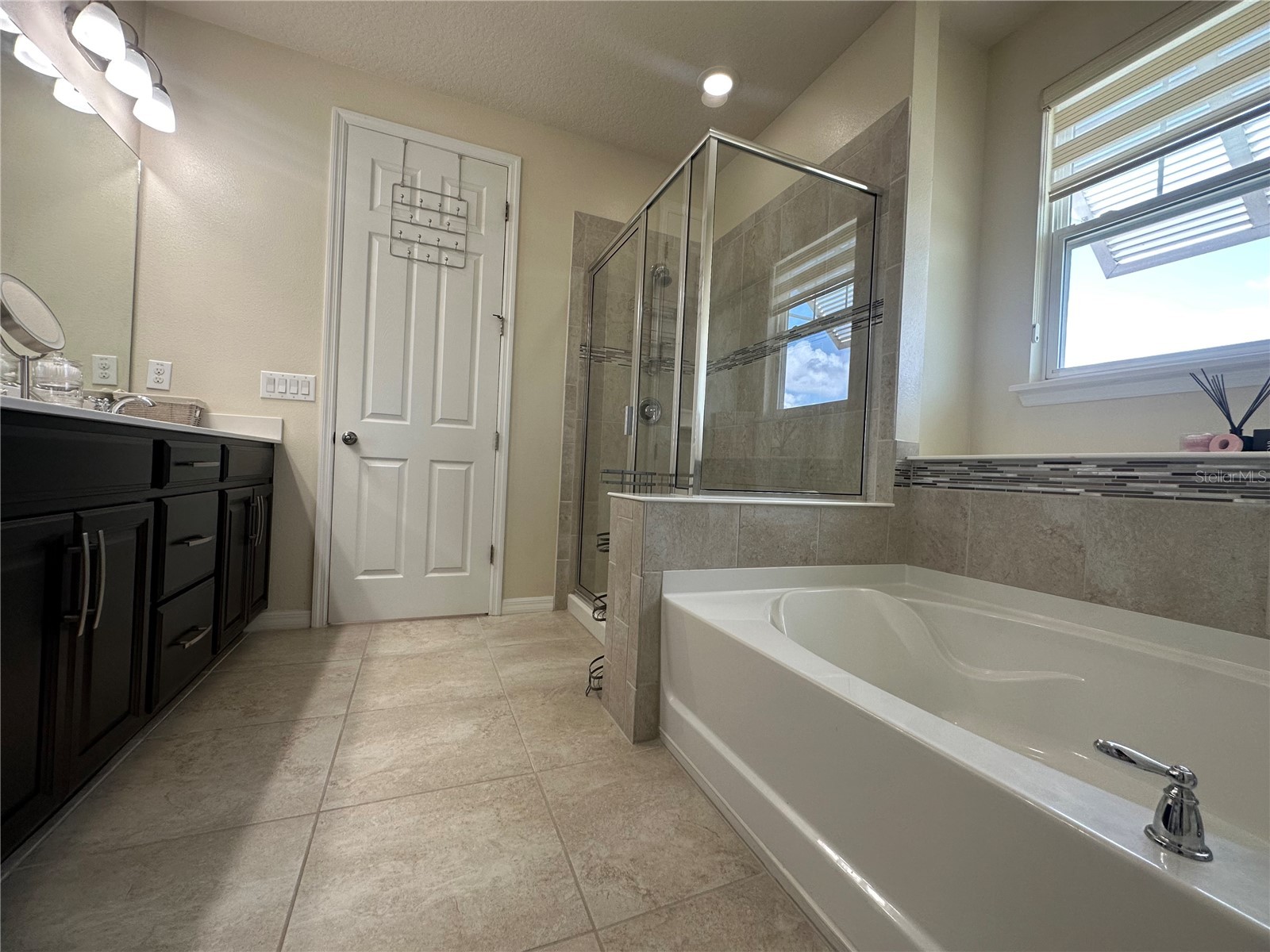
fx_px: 514
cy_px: 476
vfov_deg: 85.7
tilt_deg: -1.3
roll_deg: -3.4
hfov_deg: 102.1
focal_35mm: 14
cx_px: 635
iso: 100
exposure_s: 1/120
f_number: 2.2
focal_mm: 2.22
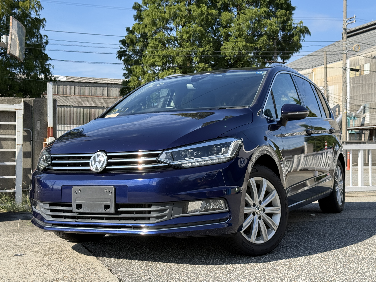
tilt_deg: +1.0
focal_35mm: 48
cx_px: 188
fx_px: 521
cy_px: 141
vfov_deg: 30.3
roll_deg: +0.1
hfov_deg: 39.7
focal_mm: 6.76
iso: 80
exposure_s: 1/2342
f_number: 1.78
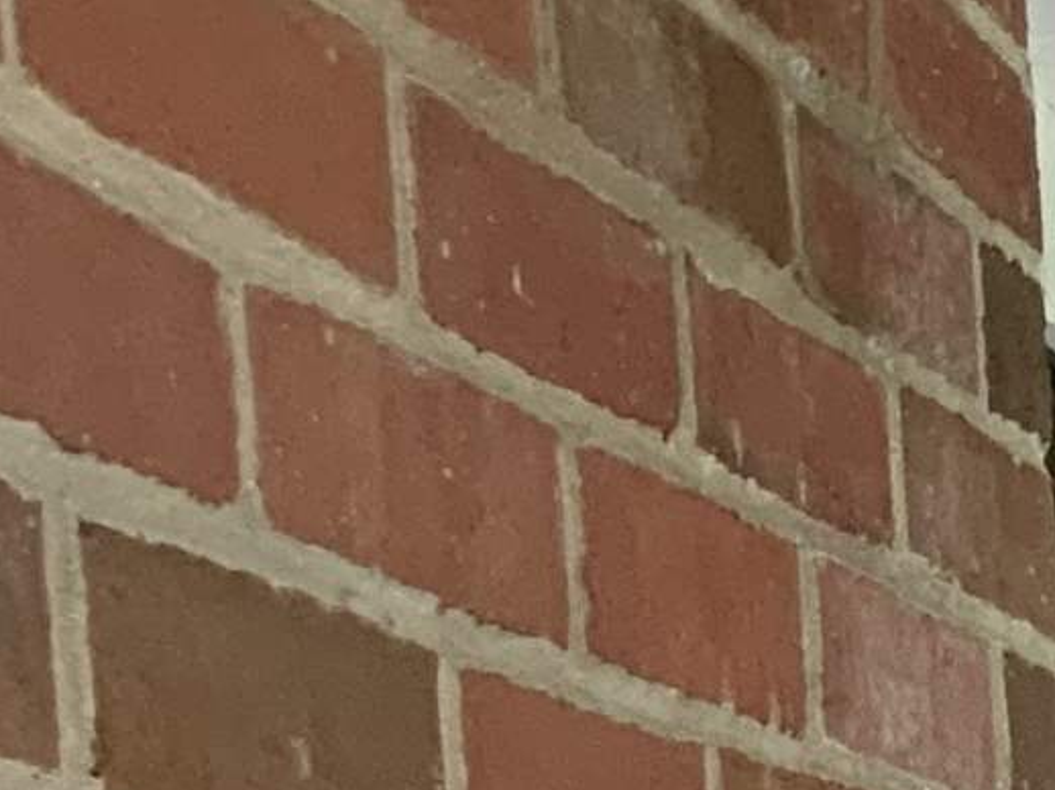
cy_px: 2181
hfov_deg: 9.5
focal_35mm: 172
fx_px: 5240
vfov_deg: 7.7
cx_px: 2947
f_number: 1.8
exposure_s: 1/122
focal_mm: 3
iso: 50
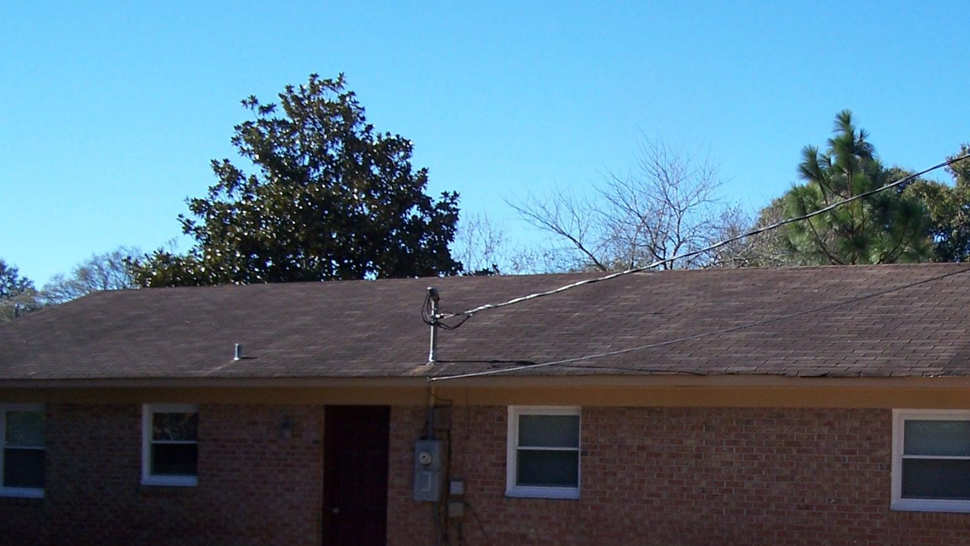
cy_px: 488
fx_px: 1621
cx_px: 714
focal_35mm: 63
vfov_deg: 18.8
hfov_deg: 32.8
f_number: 2.8
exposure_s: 1/750
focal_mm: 6.3
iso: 80
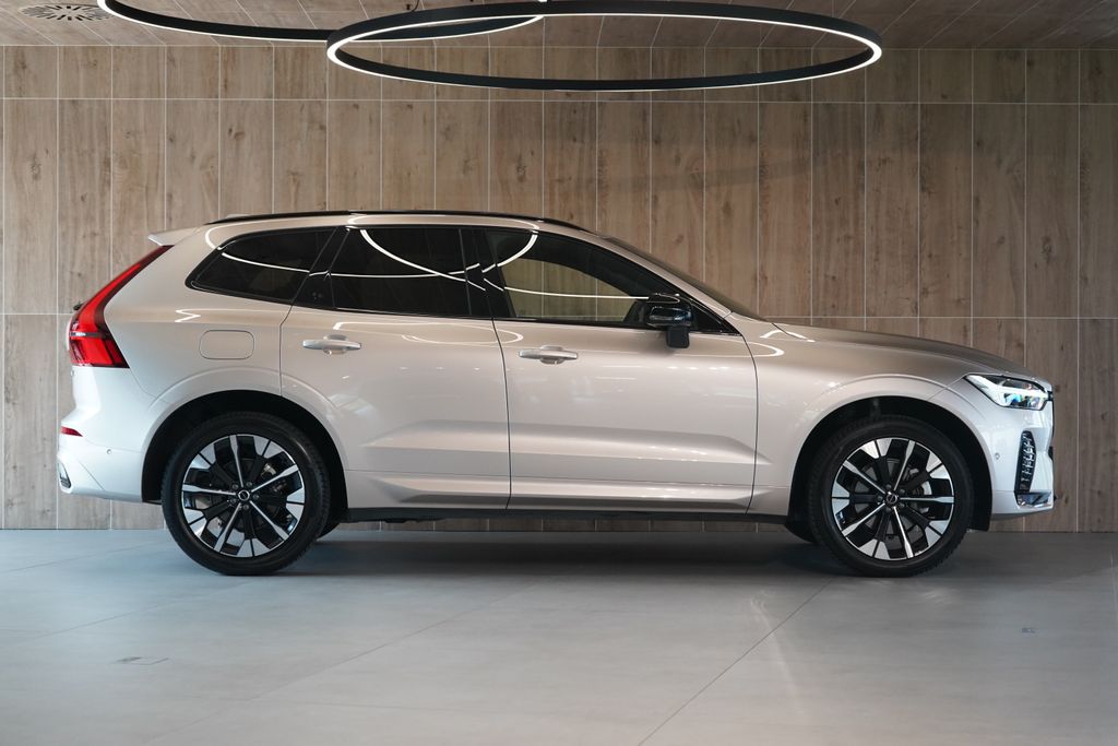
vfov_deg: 20.6
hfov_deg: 30.5
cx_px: 559
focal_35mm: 66
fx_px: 2050
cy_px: 373
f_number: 5.6
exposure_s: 1/160
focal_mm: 66
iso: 2500
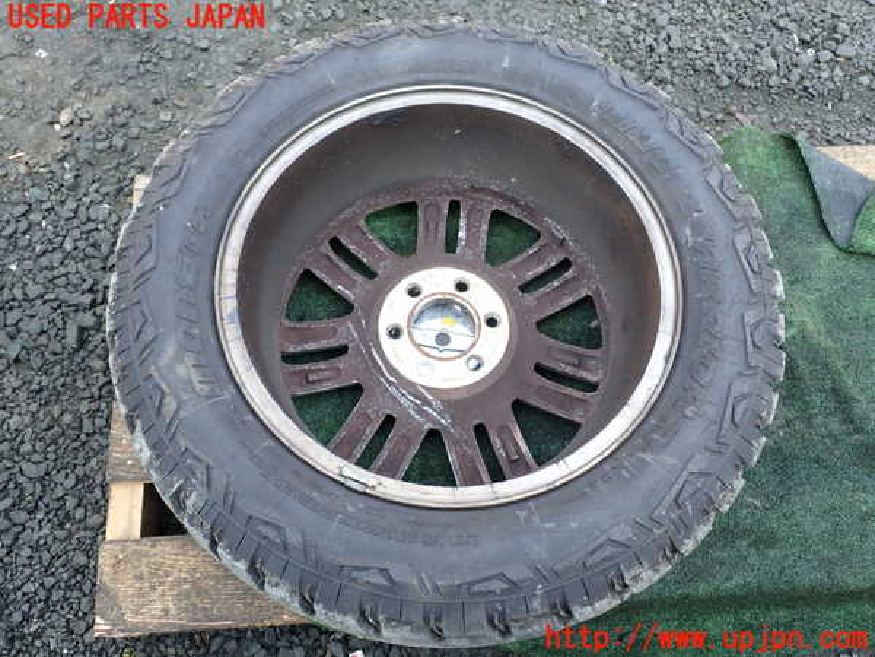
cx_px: 438
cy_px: 328
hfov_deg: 60.0
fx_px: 758
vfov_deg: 46.8
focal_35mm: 30
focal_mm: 5.4
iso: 100
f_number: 3.2
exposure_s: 1/60
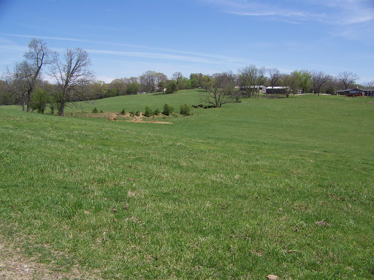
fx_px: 389
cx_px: 187
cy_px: 140
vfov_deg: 39.7
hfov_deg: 51.4
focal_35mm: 36
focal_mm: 5.85
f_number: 4
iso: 64
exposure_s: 1/500
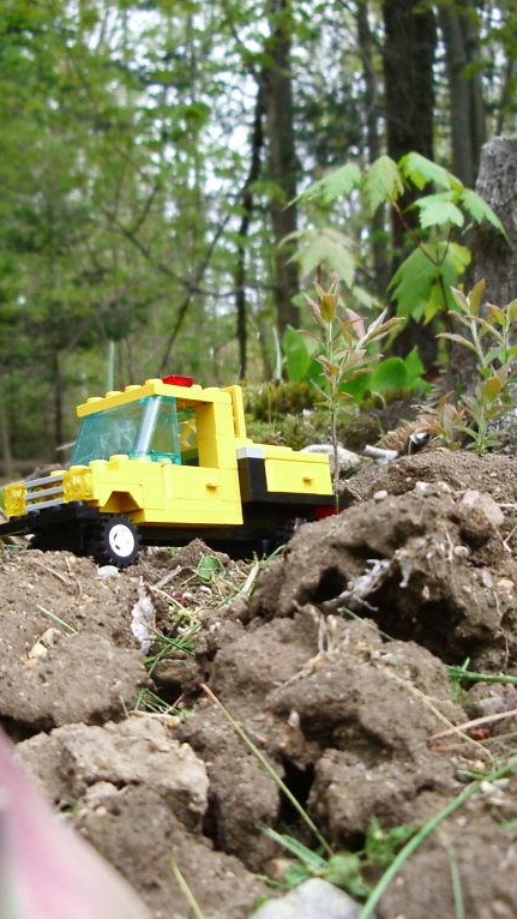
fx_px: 1243
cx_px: 253
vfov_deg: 40.6
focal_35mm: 51
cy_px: 460
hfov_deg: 23.5
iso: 200
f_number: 2.6
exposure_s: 1/60
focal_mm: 5.8
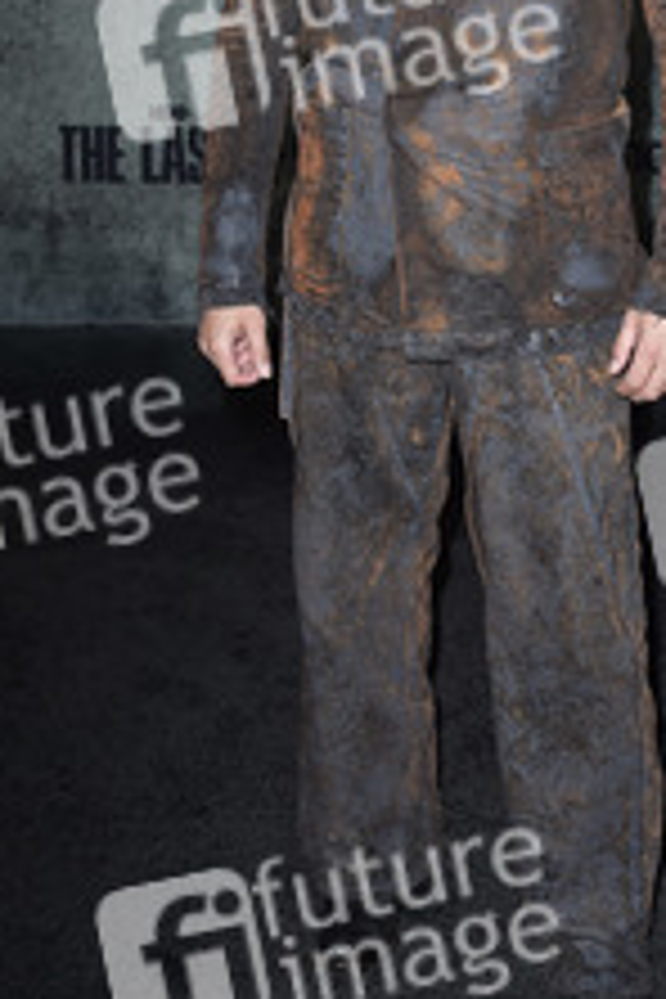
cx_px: 461
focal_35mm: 63
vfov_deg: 31.4
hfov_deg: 21.5
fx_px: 1748
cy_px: 261
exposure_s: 1/250
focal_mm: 35
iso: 640
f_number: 6.3
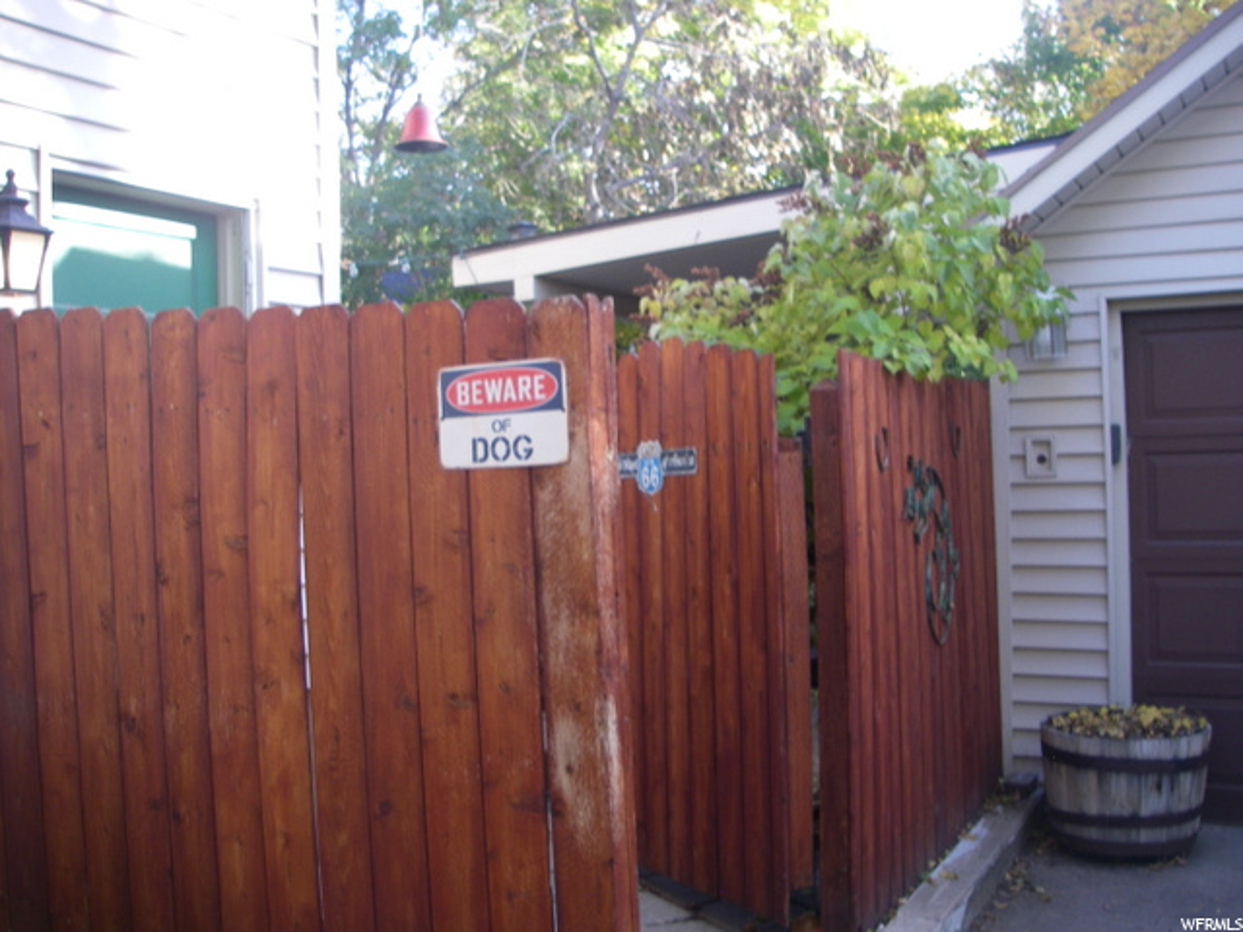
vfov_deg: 37.7
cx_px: 622
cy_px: 466
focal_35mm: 38
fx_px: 1365
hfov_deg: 49.0
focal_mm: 6.3
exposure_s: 1/50
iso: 80
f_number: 3.3
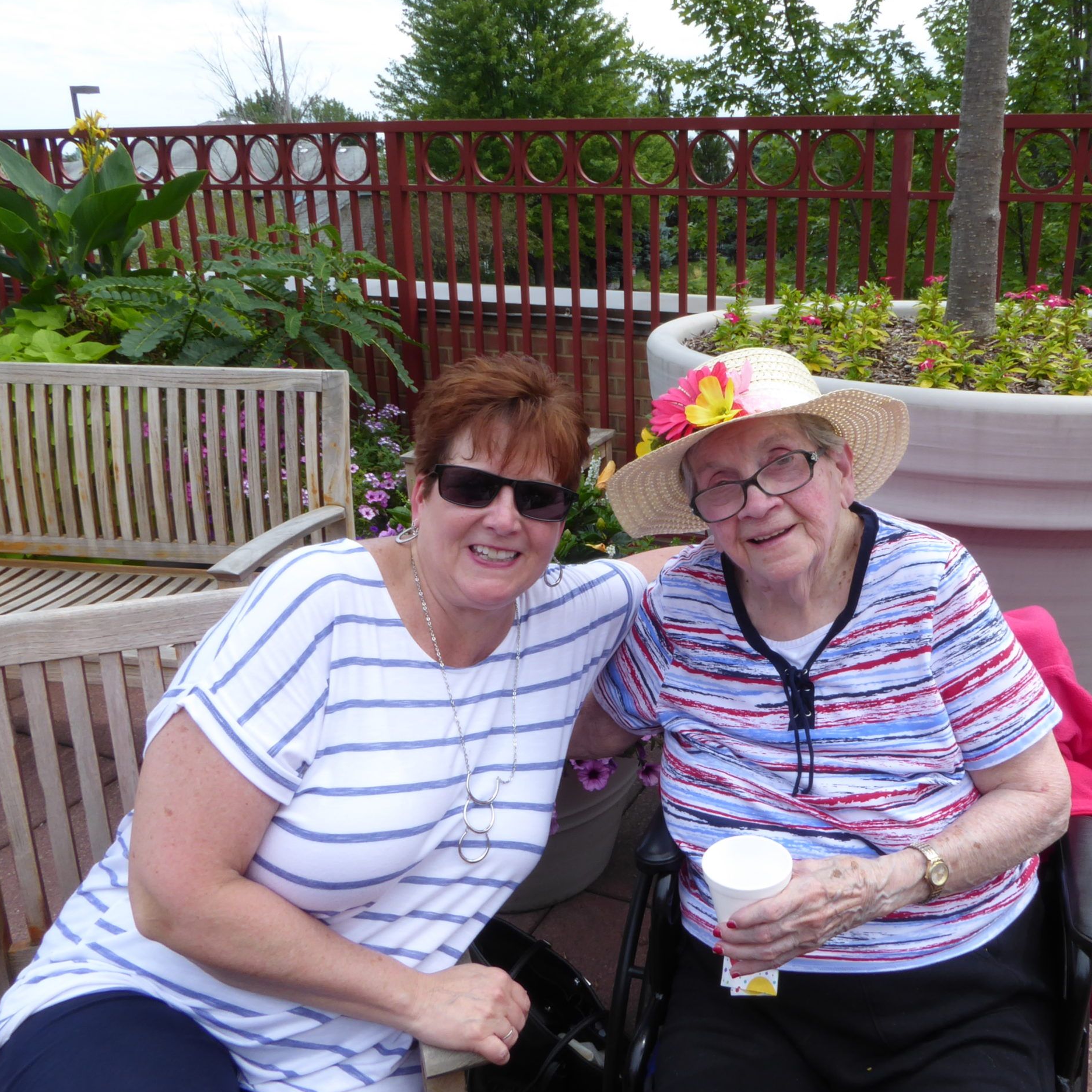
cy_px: 552
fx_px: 1035
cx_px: 689
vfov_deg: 55.6
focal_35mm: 29
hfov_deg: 54.9
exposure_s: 1/80
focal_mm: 4.3
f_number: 8
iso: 80
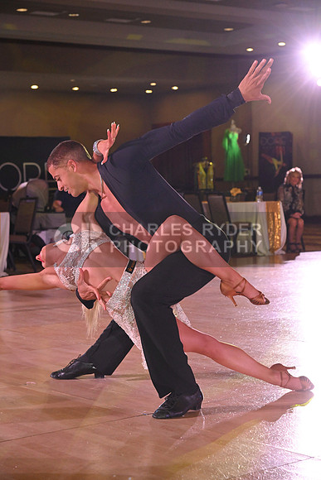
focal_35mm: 78
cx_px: 160
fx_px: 1043
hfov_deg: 17.5
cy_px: 240
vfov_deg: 26.0
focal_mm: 78
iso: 3200
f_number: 6.3
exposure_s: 1/320
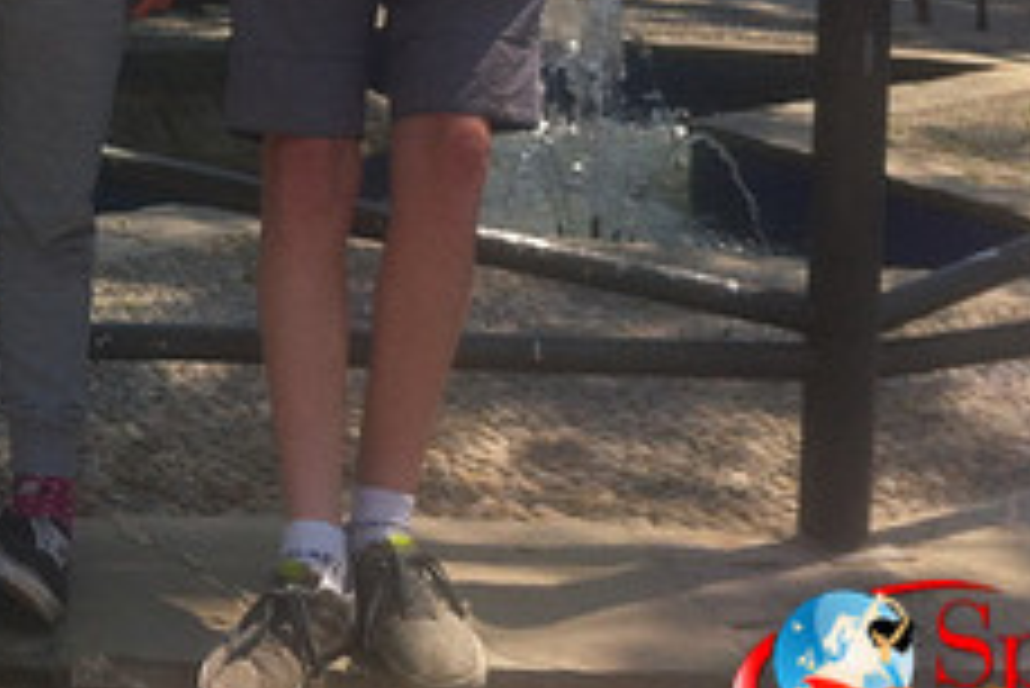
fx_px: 2634
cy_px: -173
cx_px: -58
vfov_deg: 14.3
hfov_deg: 21.2
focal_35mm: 92
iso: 80
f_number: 2.8
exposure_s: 1/887
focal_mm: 3.85
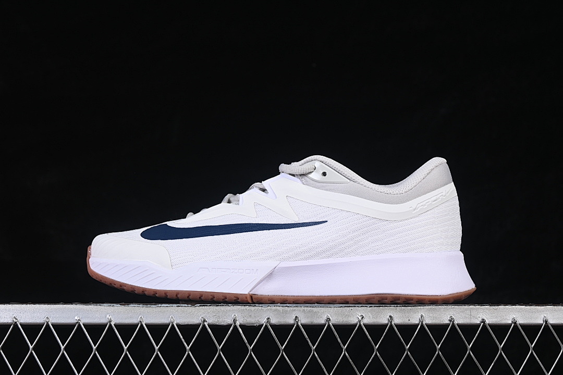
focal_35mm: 75
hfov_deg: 27.0
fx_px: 1173
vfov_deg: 18.2
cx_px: 282
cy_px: 188
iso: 160
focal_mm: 50
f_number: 8
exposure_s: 1/80
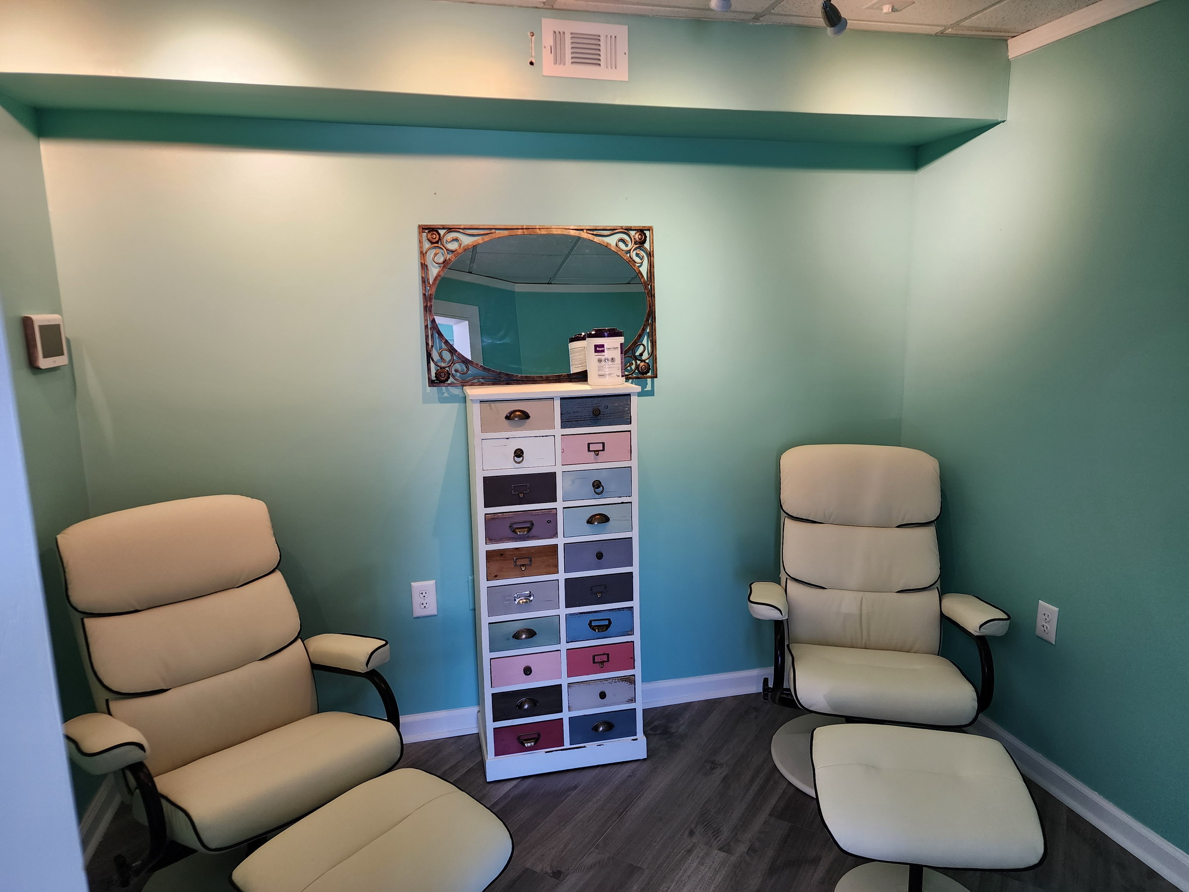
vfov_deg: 58.9
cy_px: 446
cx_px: 594
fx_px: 790
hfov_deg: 73.9
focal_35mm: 23
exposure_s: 1/120
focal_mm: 6.4
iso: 100
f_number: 1.8
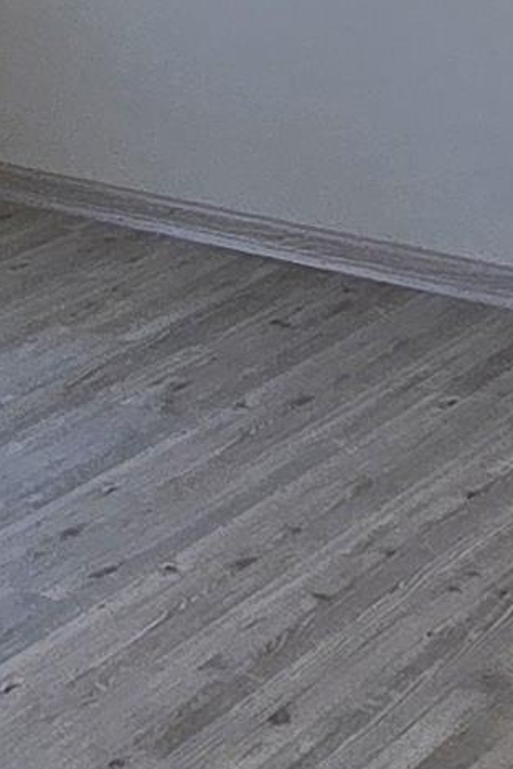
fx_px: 2477
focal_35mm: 116
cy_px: -619
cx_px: -54
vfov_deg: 15.2
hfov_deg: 11.6
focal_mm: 2.2
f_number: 2.2
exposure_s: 1/60
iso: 50
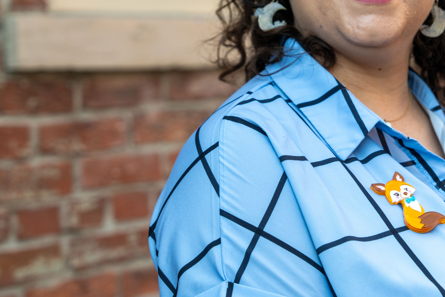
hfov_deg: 14.0
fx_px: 1780
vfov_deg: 9.5
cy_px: 95
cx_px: 451
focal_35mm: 144
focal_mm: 61
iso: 320
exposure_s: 1/125
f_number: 3.2
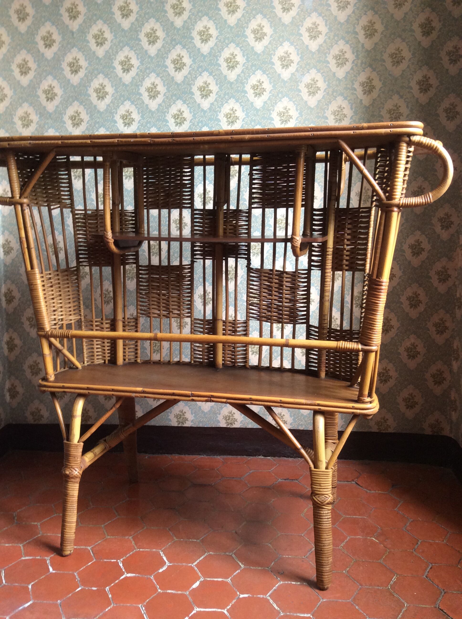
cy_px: 310
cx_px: 231
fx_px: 571
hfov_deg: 44.1
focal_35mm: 32
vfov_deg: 56.9
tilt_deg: -7.6
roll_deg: -0.4
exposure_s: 1/25
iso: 80
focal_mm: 3.3
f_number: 2.4
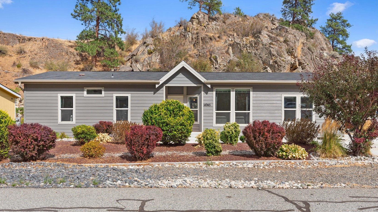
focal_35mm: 29
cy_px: 119
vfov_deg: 40.1
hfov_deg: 66.1
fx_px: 291
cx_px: 185
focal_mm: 27
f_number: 7.1
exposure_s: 1/1600
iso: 100
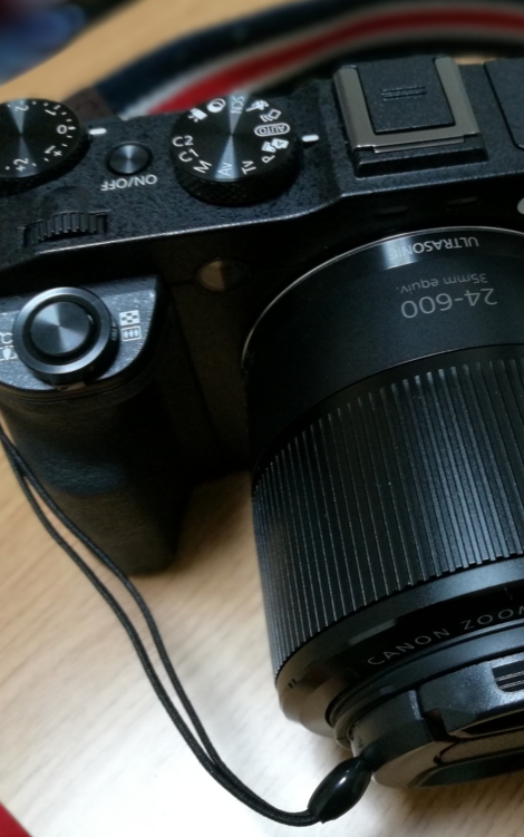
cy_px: 411
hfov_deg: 31.6
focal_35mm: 39
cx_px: 449
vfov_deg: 50.4
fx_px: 890
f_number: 4
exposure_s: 1/30
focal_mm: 4.5
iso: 250
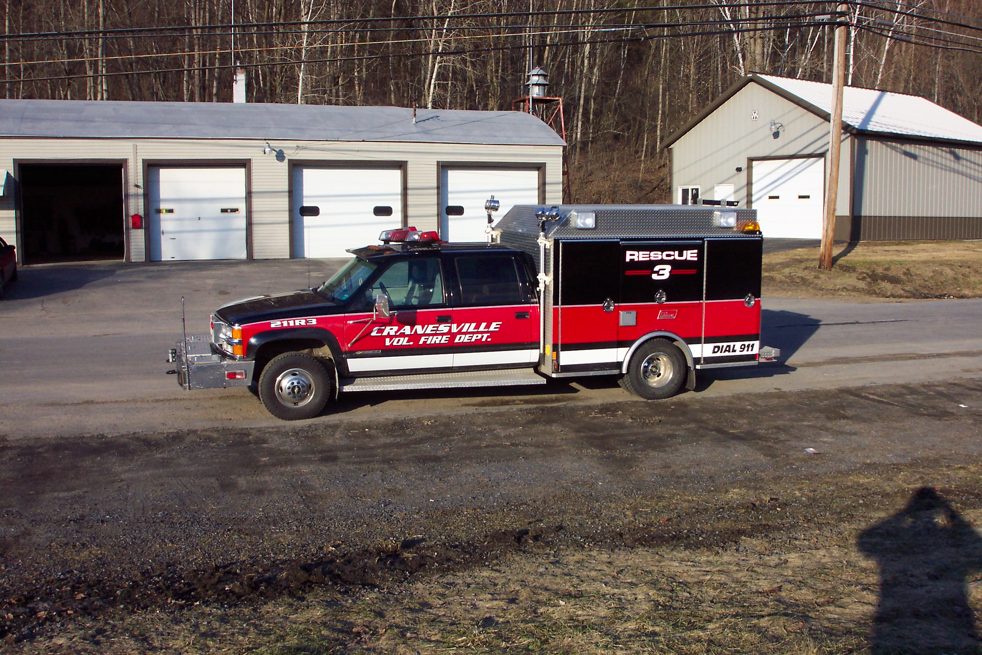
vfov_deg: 37.9
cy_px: 328
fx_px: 955
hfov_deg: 54.4
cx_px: 491
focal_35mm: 35
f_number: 9.5
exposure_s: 1/180
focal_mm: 7.5
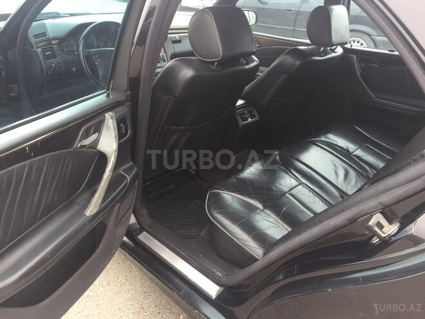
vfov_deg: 48.2
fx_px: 356
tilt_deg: -27.2
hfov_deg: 61.7
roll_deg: -3.5
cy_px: 160
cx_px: 212
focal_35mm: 29
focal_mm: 4.15
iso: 32
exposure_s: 1/33
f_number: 2.2
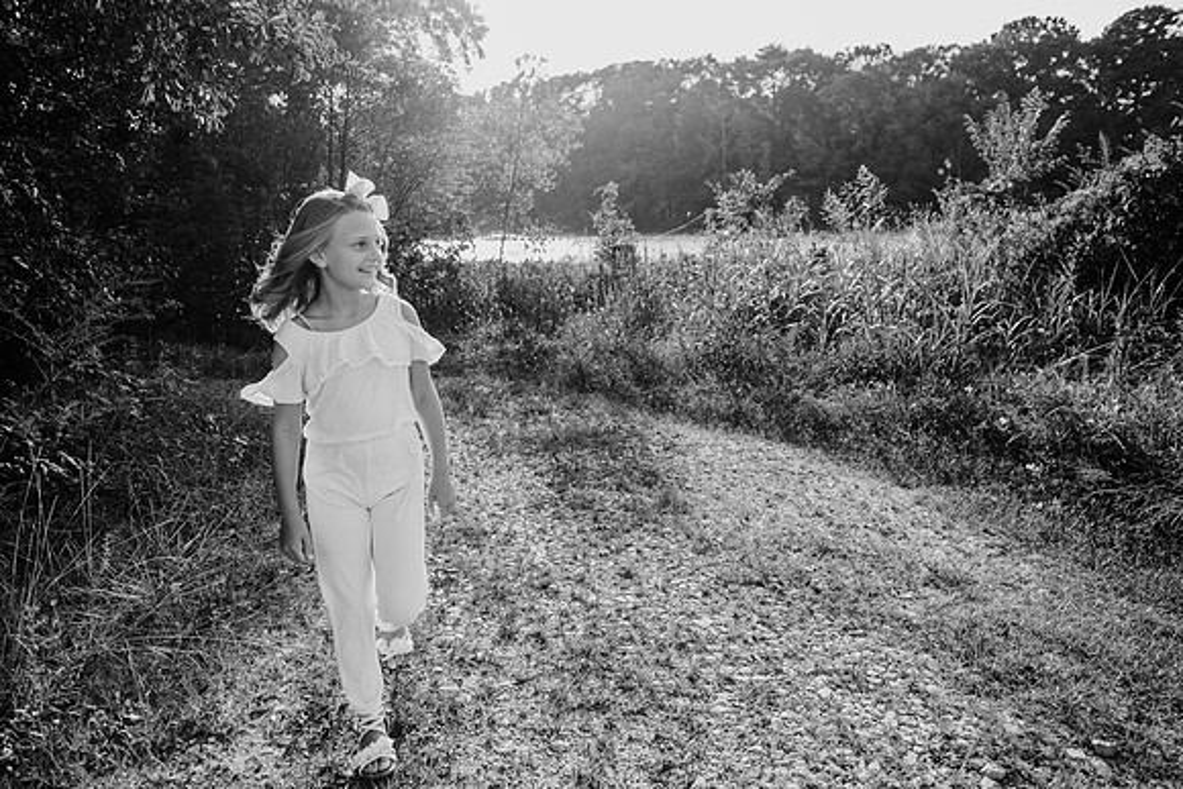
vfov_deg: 53.2
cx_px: 592
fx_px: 789
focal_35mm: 24
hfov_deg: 73.7
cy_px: 394
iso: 200
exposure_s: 1/640
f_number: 3.5
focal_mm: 24
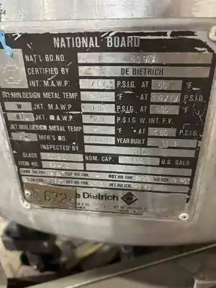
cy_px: 144
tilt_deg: -26.5
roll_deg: +2.1
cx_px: 108
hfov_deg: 53.1
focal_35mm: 26
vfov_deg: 67.3
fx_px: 216
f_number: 1.6
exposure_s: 1/30
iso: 800
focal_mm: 5.96
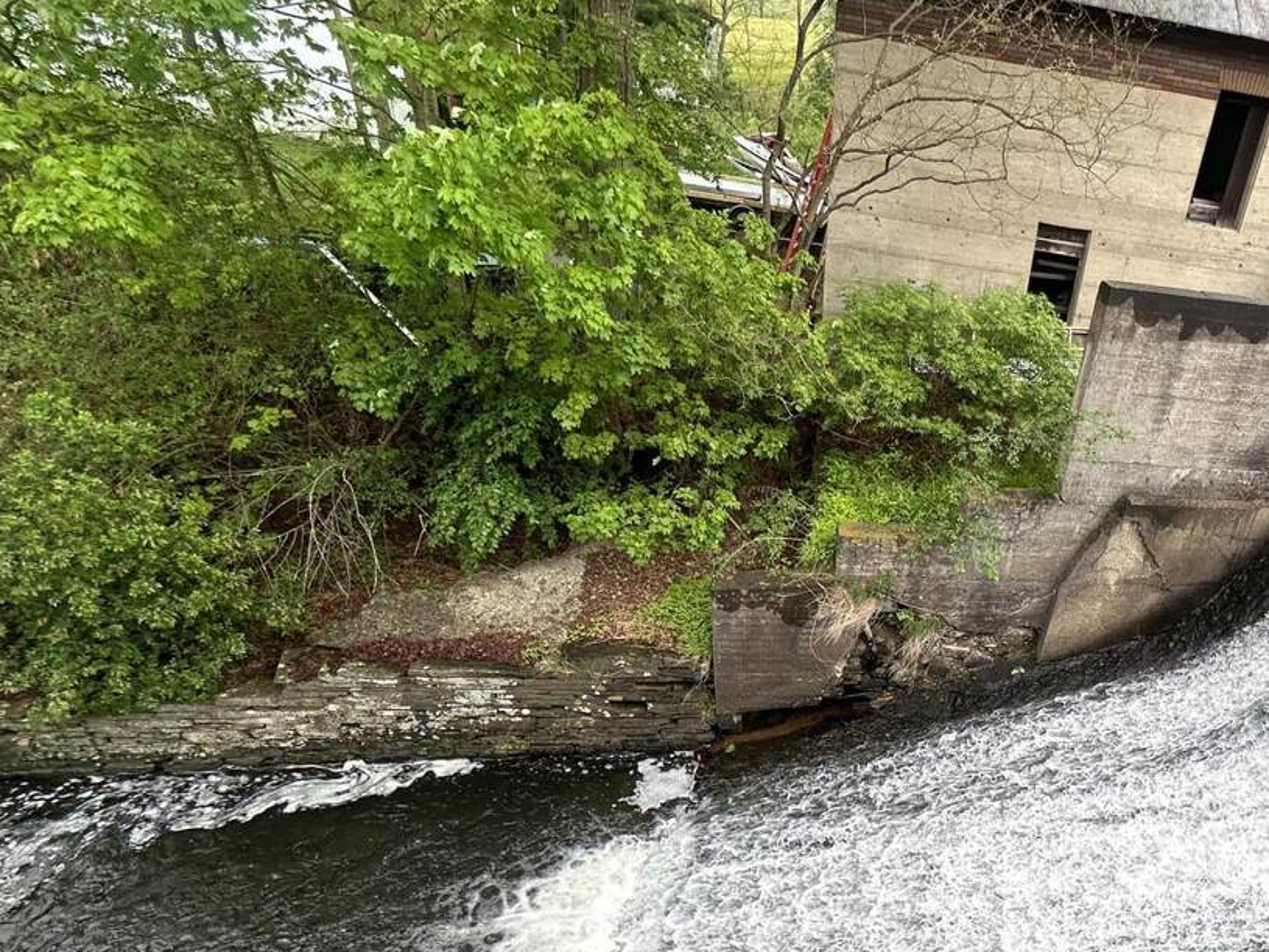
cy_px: 609
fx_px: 806
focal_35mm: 22
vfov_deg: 60.1
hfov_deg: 71.0
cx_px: 959
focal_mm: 2.22
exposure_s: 1/110
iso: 40
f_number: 2.2
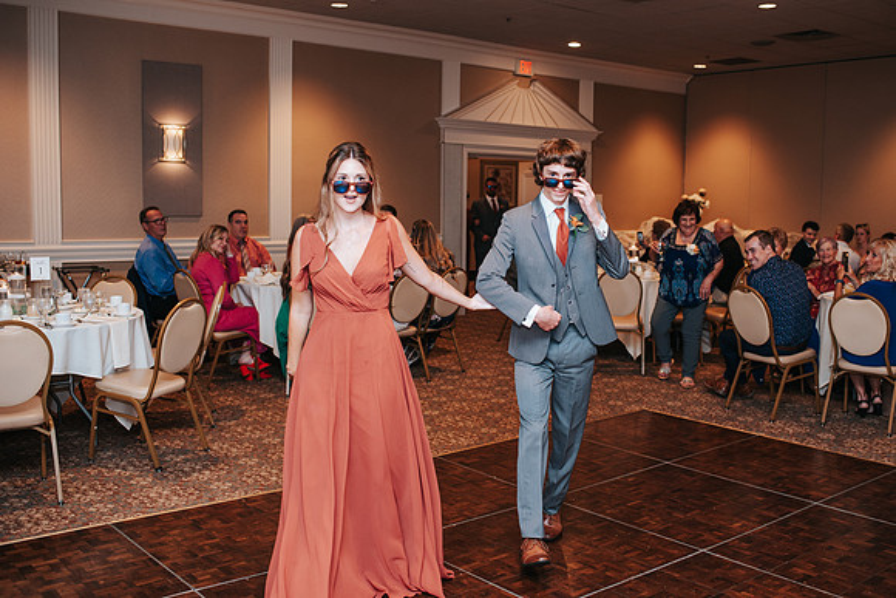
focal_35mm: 38
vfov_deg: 35.1
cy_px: 274
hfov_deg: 50.7
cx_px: 486
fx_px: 945
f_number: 2.8
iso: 1000
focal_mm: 35
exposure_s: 1/160
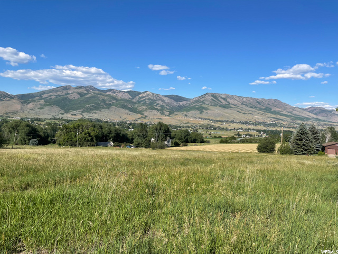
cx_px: 169
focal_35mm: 26
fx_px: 254
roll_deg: -1.4
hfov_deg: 67.3
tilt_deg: +0.0
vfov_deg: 53.1
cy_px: 127
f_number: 1.6
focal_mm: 5.1
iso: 32
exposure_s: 1/3922
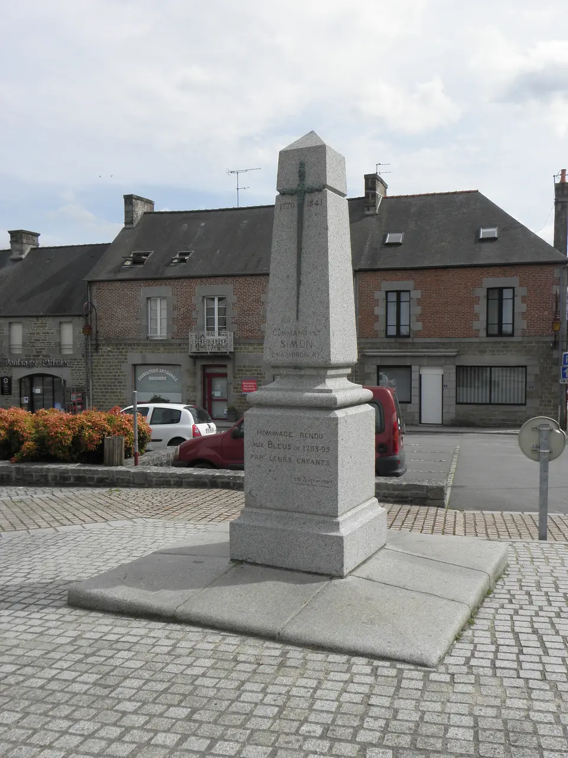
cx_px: 284
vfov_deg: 56.8
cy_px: 379
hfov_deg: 44.2
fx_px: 700
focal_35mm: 32
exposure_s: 1/320
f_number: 5.6
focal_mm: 5.71
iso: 64
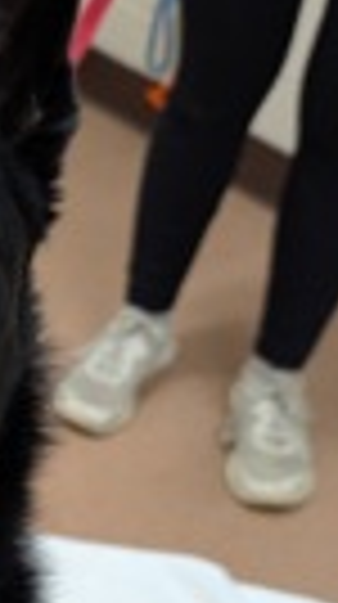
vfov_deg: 25.5
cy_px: 482
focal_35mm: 82
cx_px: -230
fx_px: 1311
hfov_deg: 13.5
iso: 259
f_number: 1.68
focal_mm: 6.9
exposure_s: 1/106
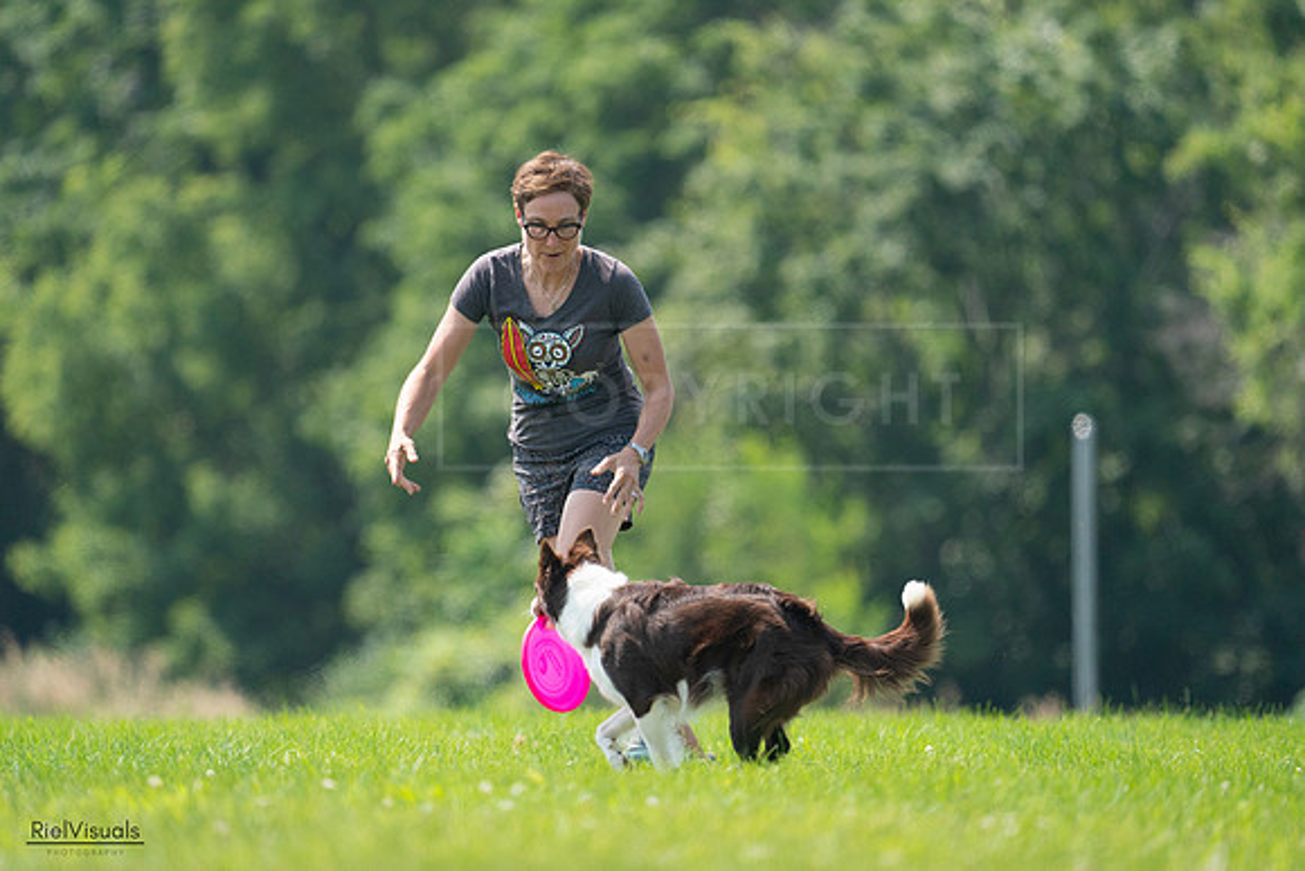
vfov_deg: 2.3
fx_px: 21754
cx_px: 652
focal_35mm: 600
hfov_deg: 3.4
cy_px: 436
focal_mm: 600
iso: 2000
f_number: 6.3
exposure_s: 1/4000
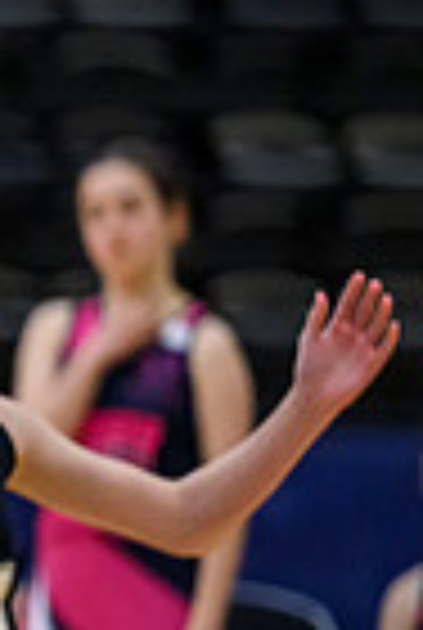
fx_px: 12311
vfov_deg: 2.9
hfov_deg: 2.0
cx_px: -648
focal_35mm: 702
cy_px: 497
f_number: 3.2
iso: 6400
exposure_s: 1/1250
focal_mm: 170
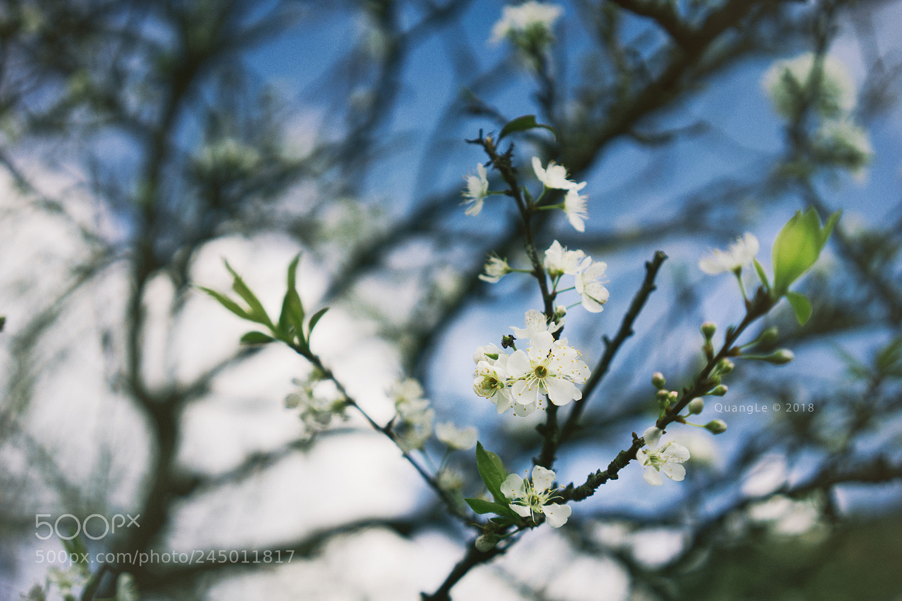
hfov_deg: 54.4
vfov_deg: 37.9
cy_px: 300
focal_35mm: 35
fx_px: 877
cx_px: 451
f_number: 2.8
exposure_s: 1/2500
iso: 100
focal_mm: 35
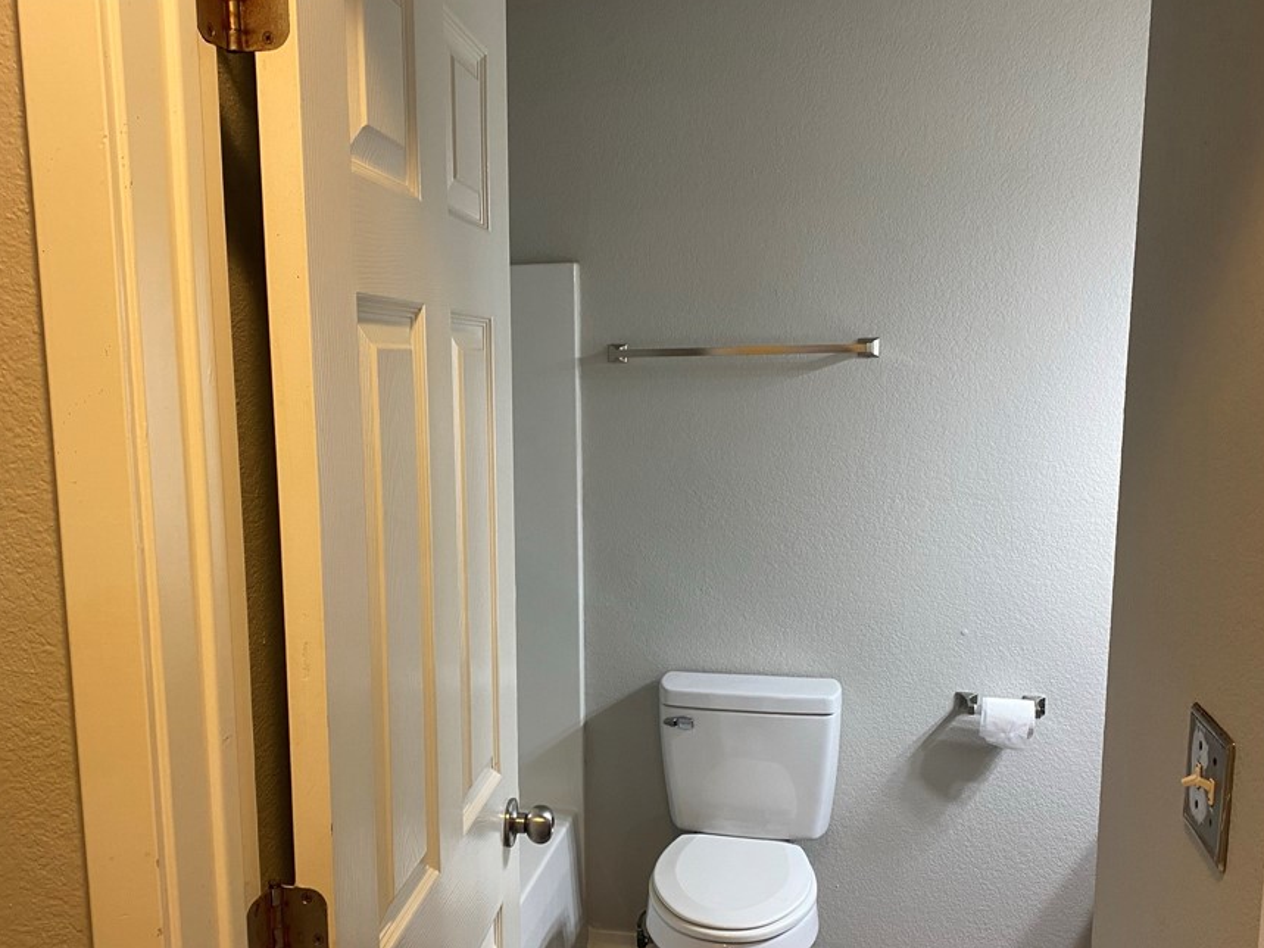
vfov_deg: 45.3
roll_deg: +1.3
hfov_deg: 58.2
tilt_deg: -9.6
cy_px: 551
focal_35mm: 31
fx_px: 1132
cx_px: 547
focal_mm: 4.25
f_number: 1.8
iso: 125
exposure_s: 1/60
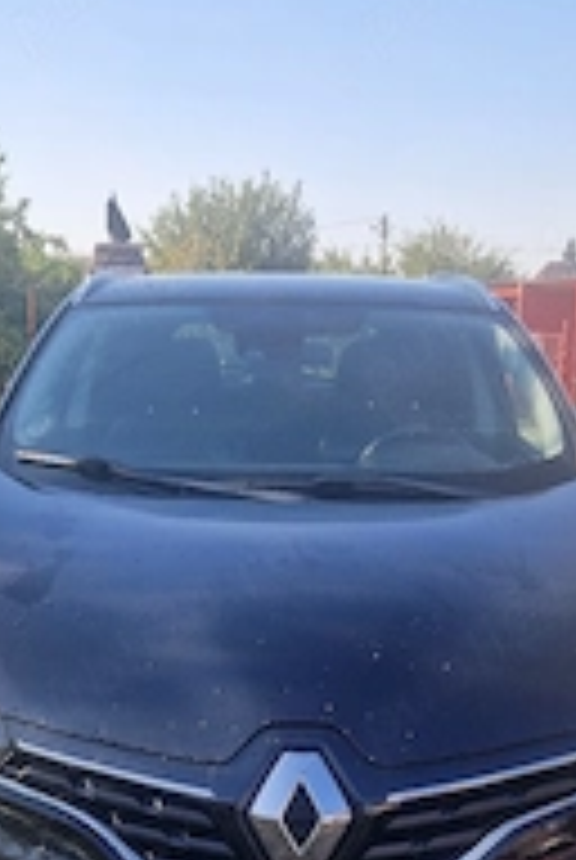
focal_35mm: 50
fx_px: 1196
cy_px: 693
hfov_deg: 27.1
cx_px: 243
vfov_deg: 38.0
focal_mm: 5.4
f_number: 1.8
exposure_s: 1/556
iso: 50
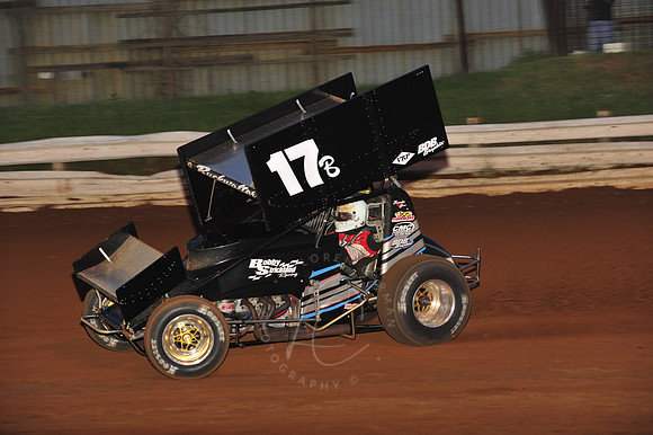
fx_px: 2266
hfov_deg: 16.4
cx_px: 326
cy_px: 218
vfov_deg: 11.0
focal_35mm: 125
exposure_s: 1/320
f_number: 6.3
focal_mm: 125
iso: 800
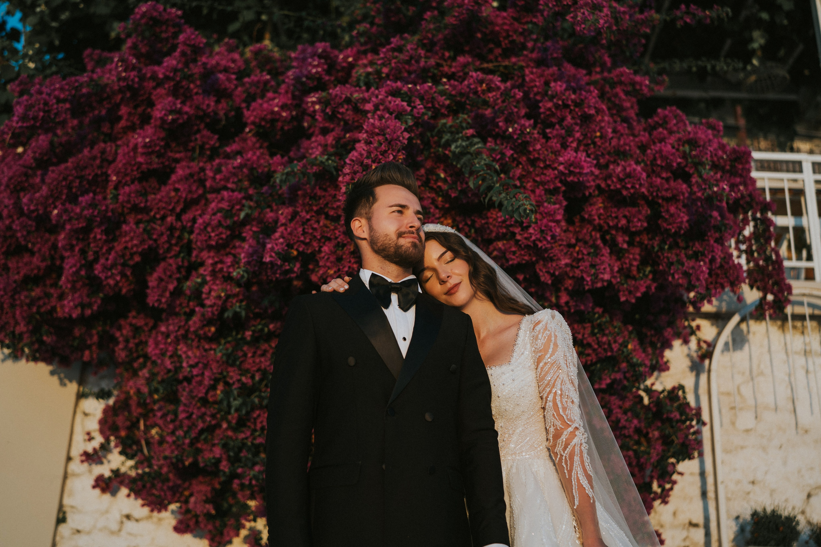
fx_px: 798
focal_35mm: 35
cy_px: 274
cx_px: 410
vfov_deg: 37.9
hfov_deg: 54.4
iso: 100
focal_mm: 35
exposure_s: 1/1250
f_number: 1.8
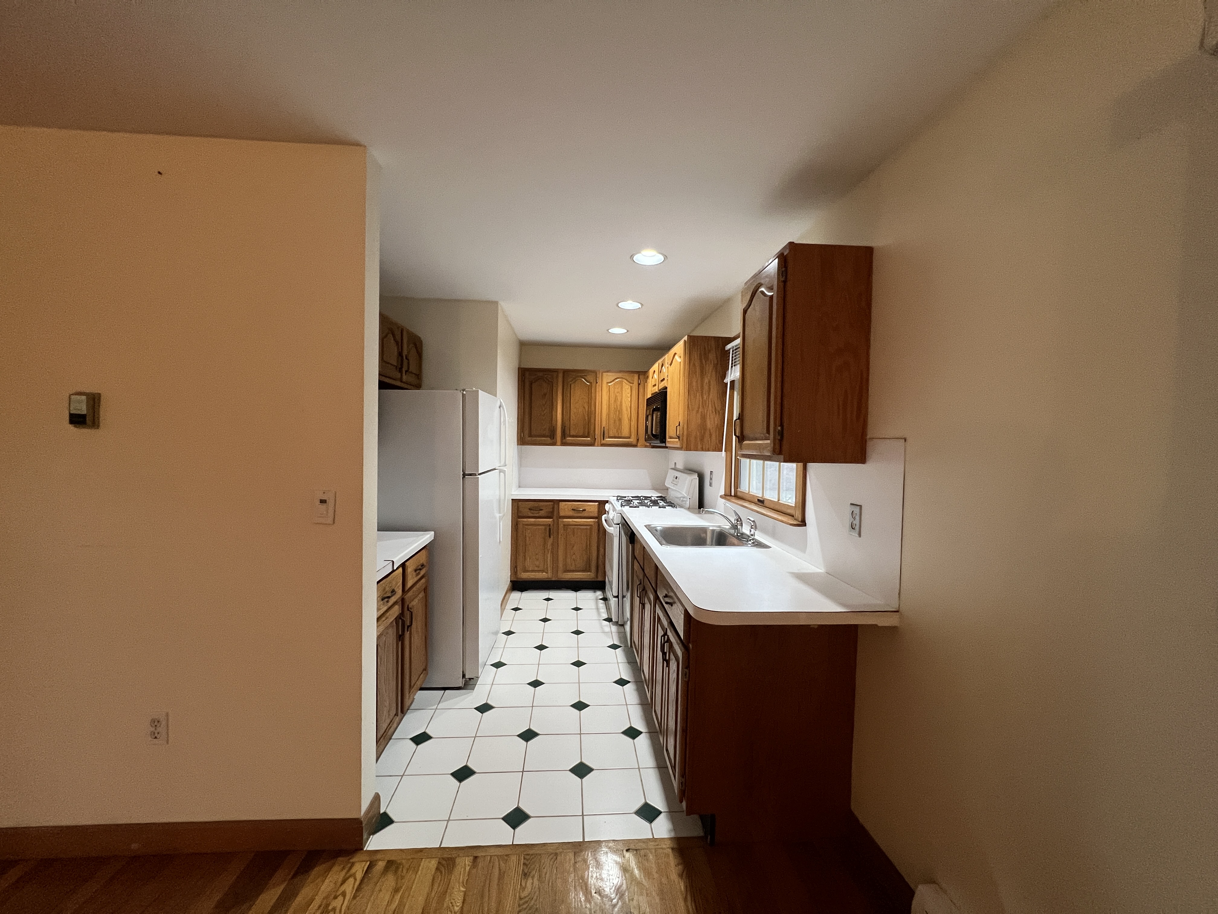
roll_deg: -1.7
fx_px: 457
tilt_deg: -3.1
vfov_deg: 89.9
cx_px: 609
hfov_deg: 106.2
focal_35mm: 13
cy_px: 457
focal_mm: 1.57
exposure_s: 1/60
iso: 320
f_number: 1.8
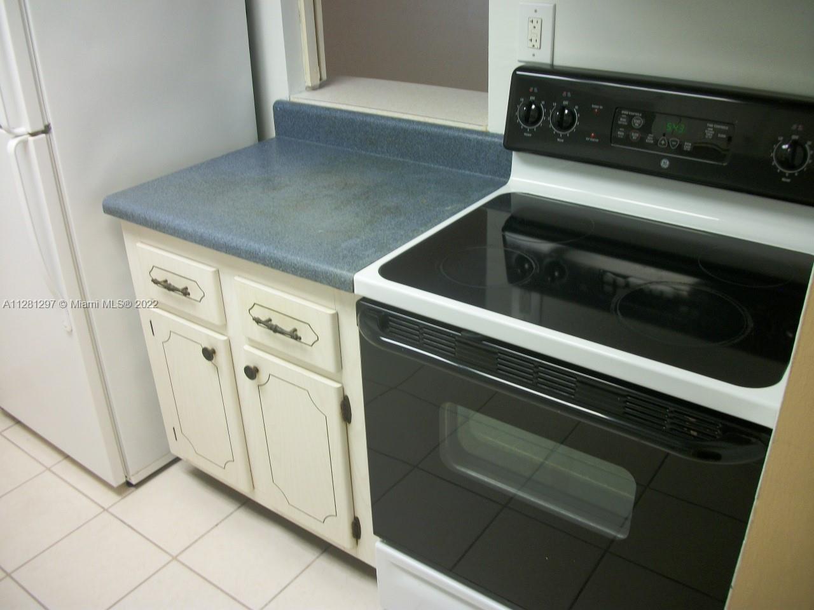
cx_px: 407
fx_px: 752
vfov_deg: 44.2
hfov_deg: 56.8
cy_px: 305
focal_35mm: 32
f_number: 2.9
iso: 100
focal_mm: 5.7
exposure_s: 1/30
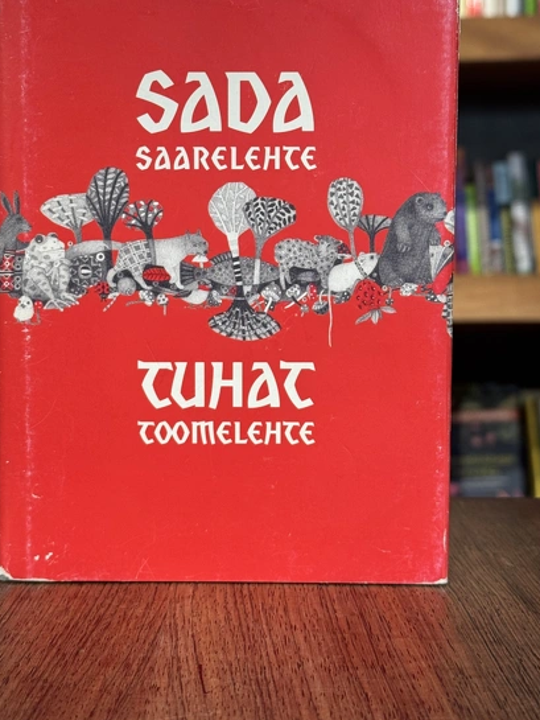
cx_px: 232
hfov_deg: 24.4
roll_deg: -0.5
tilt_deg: -3.5
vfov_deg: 32.1
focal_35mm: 60
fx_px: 1247
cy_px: 291
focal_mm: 6.76
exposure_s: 1/101
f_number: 1.78
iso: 100
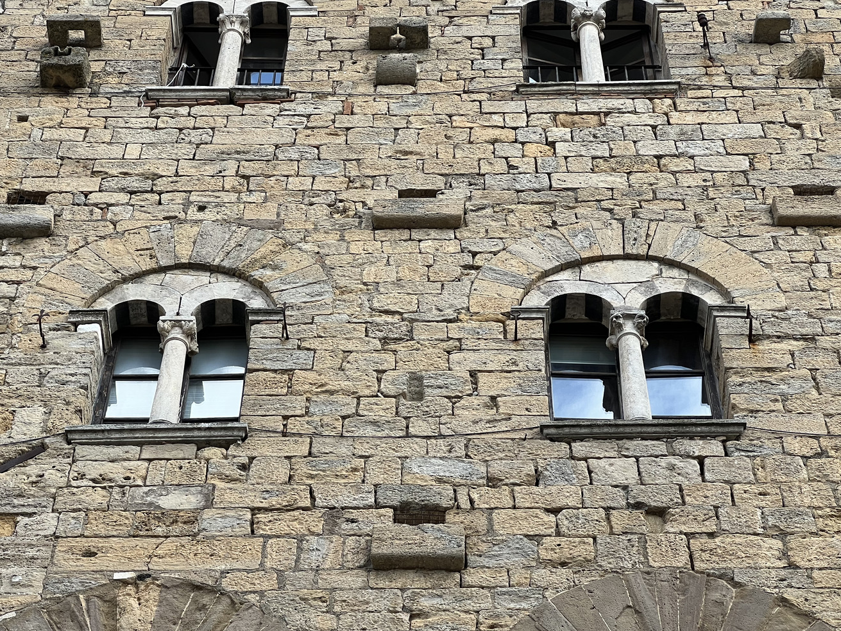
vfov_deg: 15.7
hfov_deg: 20.9
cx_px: 405
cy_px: 350
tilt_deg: +56.6
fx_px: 2284
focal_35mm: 94
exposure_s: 1/231
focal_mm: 9
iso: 32
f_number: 2.8
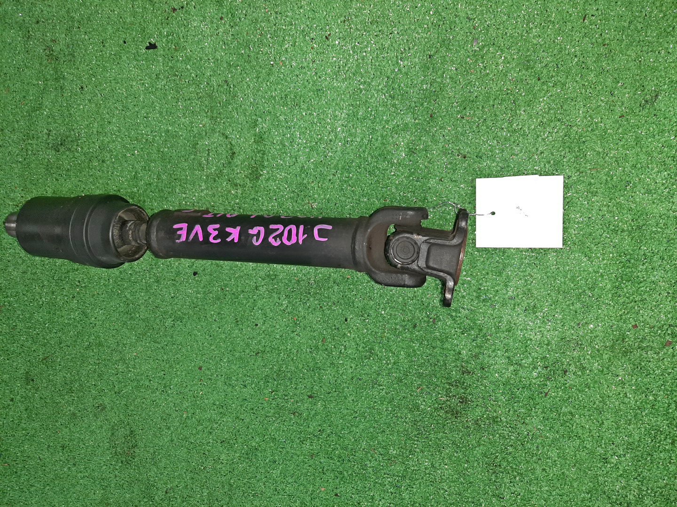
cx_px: 338
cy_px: 254
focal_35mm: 26
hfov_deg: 67.3
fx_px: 508
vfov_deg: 53.1
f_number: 1.7
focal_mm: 3.93
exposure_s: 1/50
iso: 176
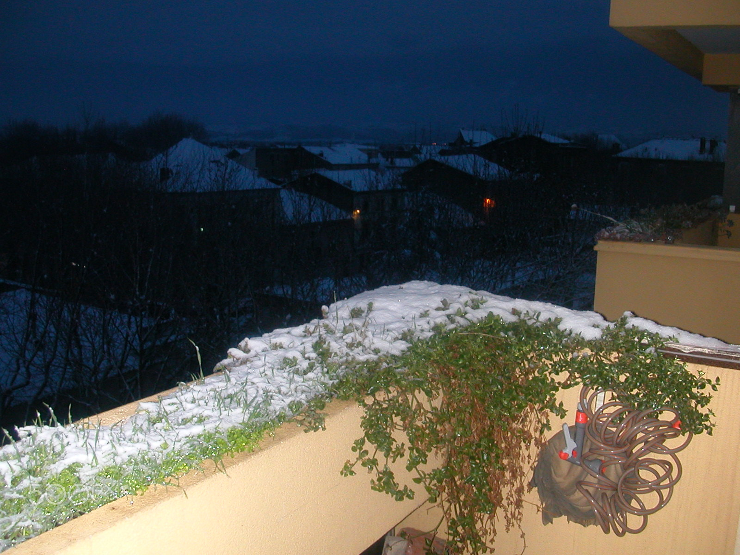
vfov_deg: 38.7
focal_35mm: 37
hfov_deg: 50.1
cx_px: 370
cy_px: 278
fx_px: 791
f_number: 2.7
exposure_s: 1/59.9
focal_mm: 5.6
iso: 175
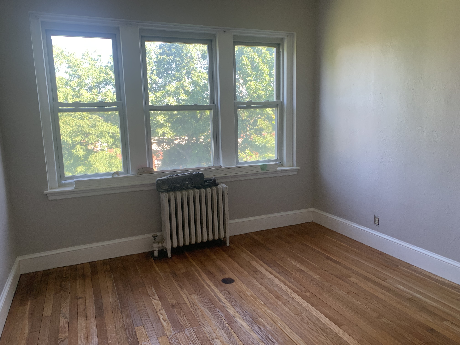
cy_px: 172
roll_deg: +0.9
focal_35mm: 26
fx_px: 346
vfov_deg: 53.1
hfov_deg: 67.3
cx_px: 230
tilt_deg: -9.4
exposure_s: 1/119
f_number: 1.8
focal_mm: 4.25
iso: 100
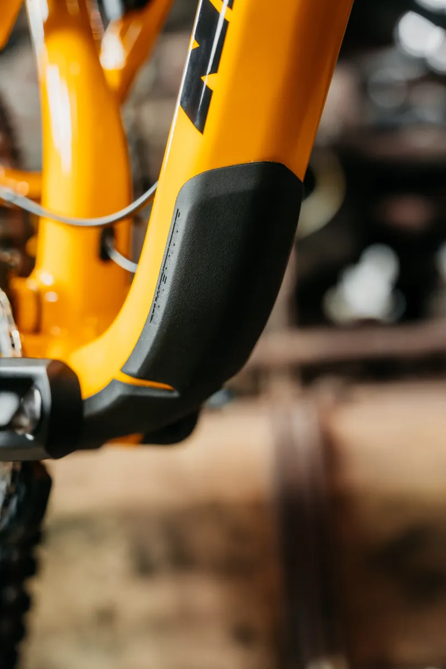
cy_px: 334
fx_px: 942
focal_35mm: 51
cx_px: 223
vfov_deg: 39.1
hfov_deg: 26.6
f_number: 2.8
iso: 1000
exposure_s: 1/100
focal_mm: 50.7
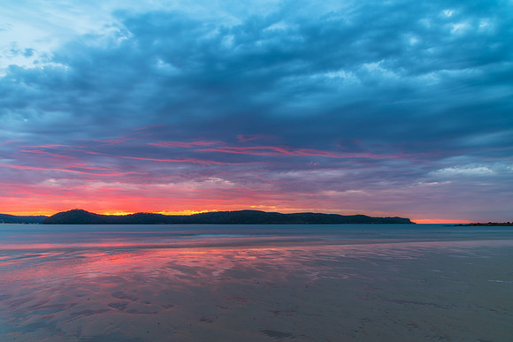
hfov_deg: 72.9
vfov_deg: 52.4
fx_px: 348
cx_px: 256
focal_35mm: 24
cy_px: 171
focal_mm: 24
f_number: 9
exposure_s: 4
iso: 64
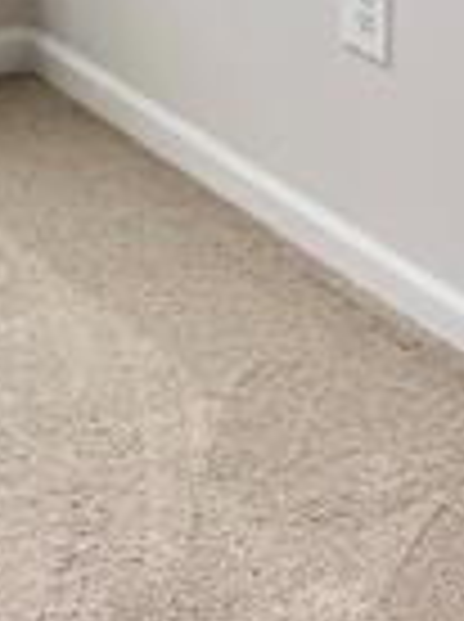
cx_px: -180
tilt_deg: -5.2
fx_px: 2402
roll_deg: +2.6
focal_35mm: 134
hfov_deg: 10.7
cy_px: -621
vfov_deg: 12.9
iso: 80
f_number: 1.78
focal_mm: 6.76
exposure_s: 1/507
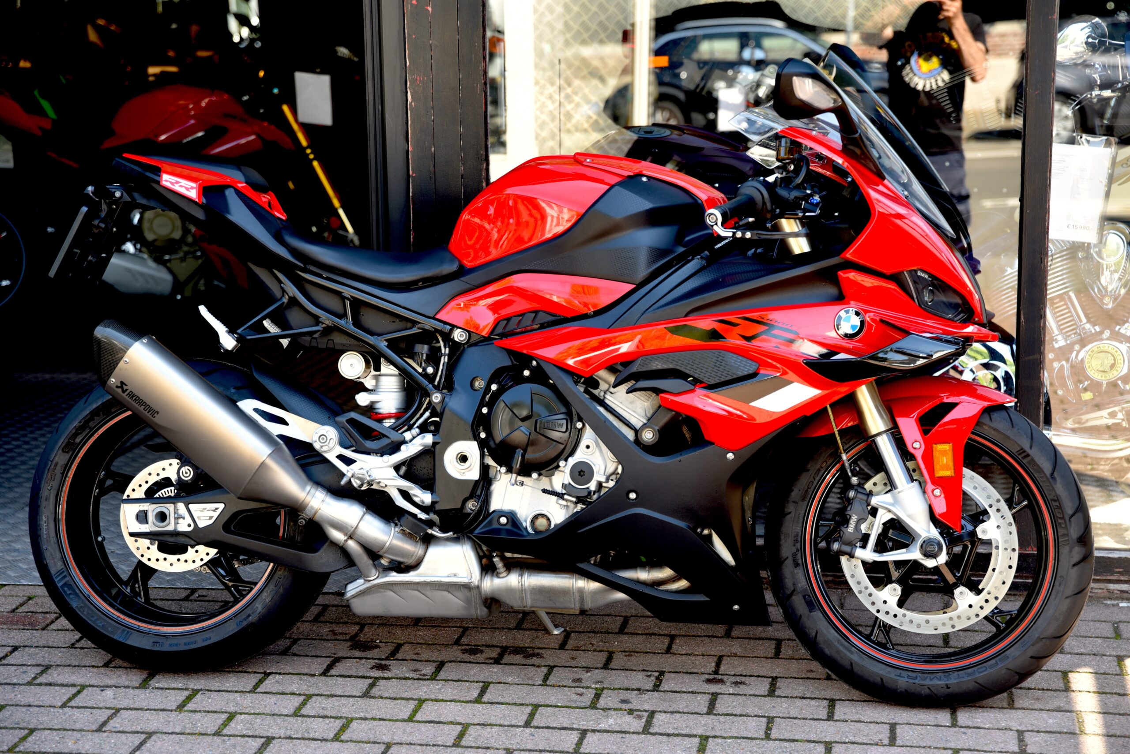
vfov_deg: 19.5
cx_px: 565
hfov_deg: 28.8
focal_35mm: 70
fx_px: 2198
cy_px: 377
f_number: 3.5
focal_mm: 70
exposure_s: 1/60
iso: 100
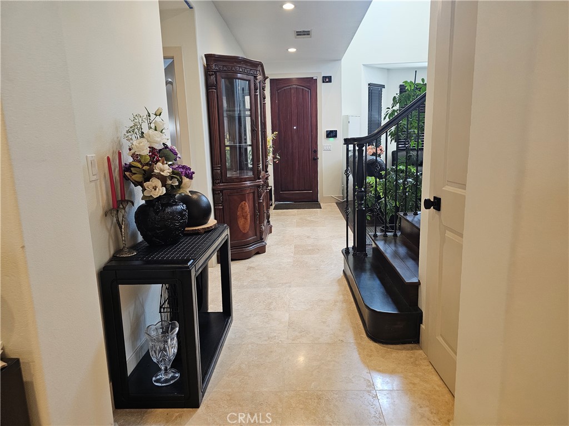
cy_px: 213
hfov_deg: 73.9
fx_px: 378
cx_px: 284
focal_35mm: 23
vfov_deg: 58.9
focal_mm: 6.3
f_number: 1.7
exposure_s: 1/120
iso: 400
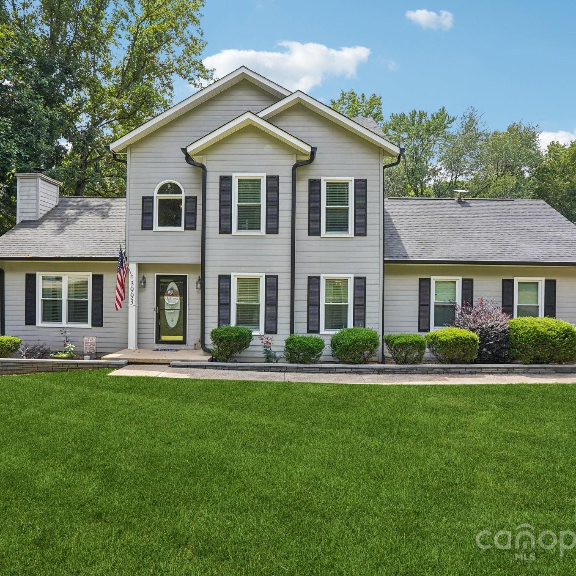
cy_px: 288
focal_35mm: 23
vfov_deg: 67.3
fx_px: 433
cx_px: 282
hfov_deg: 67.3
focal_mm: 18
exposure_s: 1/320
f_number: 8
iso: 400
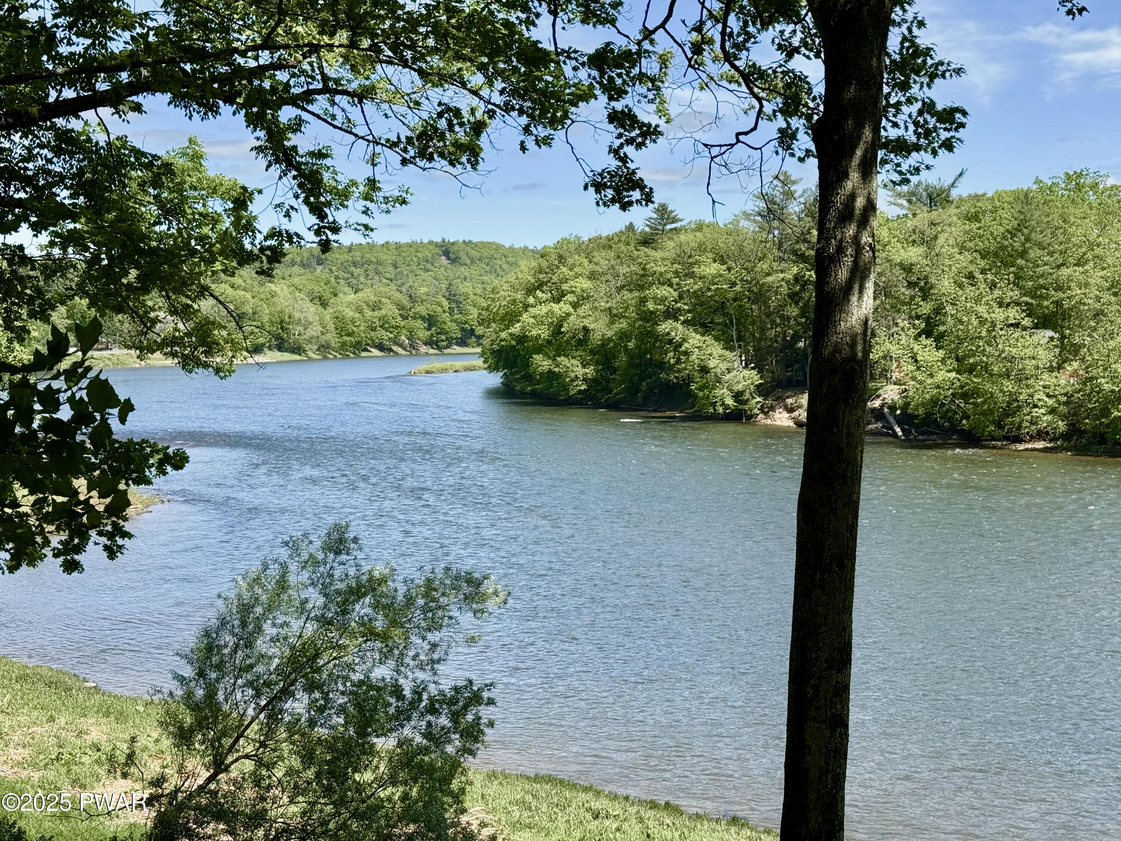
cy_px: 420
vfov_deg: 30.3
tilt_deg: -4.7
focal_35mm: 48
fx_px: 1554
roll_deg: +0.6
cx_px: 560
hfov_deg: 39.7
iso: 64
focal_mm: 6.76
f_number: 1.78
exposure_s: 1/2415
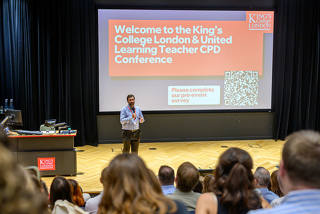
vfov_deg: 24.0
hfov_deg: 35.4
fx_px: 502
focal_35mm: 56
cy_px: 107
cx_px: 160
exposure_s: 1/125
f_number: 2
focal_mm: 37
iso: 200
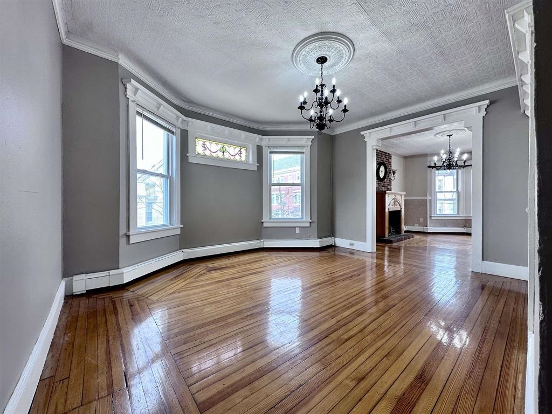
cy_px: 207
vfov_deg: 85.7
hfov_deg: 102.1
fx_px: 223
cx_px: 276
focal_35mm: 14
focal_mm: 2.22
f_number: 2.2
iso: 50
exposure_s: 1/120
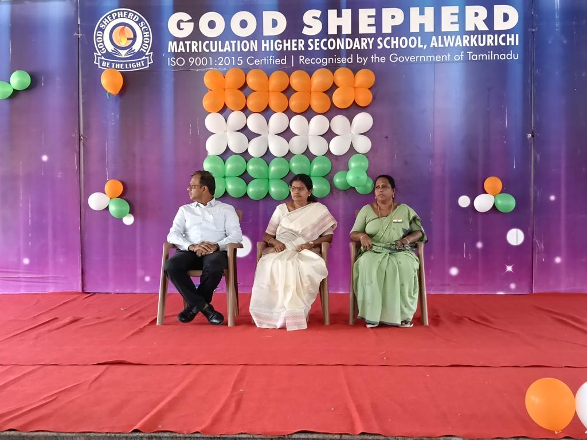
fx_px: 746
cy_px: 220
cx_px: 294
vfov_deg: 32.9
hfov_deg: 42.9
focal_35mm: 44
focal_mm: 3.98
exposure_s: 1/50
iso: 320
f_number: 1.8
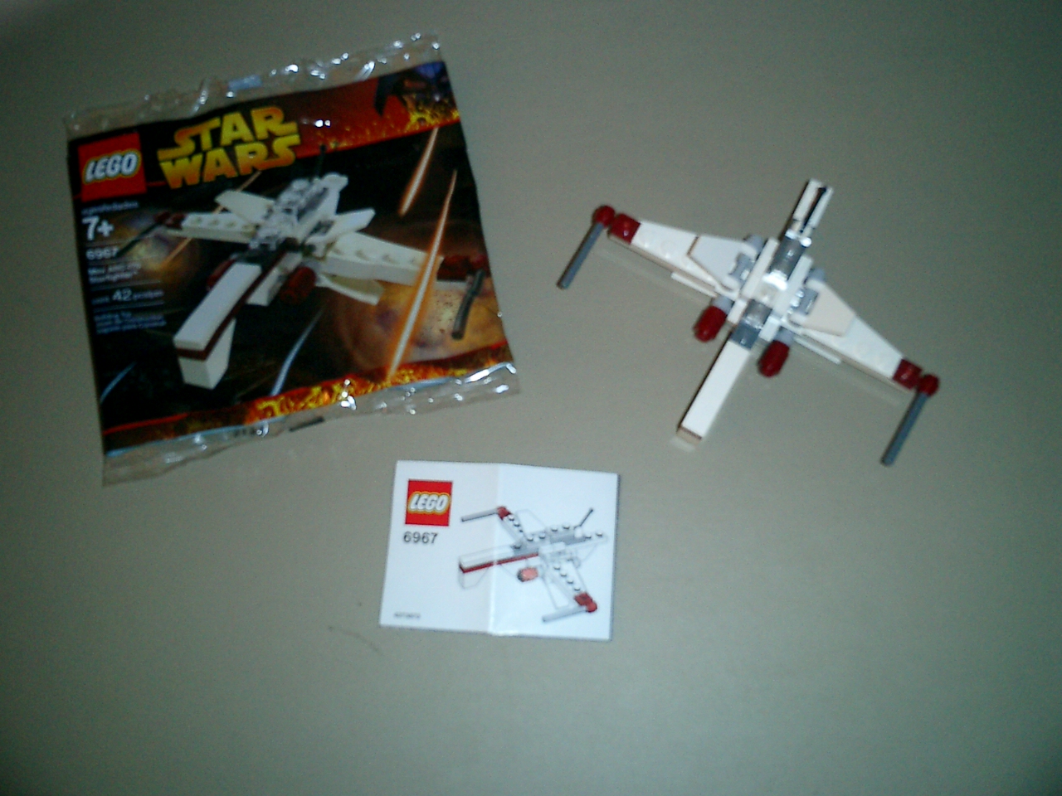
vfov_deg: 39.7
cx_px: 531
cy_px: 398
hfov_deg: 51.4
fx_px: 1104
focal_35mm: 36
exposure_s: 1/30
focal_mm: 7.5
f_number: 3.2
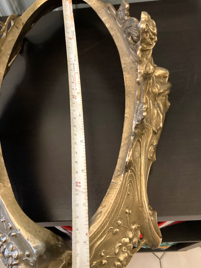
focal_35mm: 34
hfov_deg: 41.7
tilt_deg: -58.0
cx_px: 89
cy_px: 106
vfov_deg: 53.6
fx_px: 263
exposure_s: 1/25
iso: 500
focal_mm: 3.99
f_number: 1.8
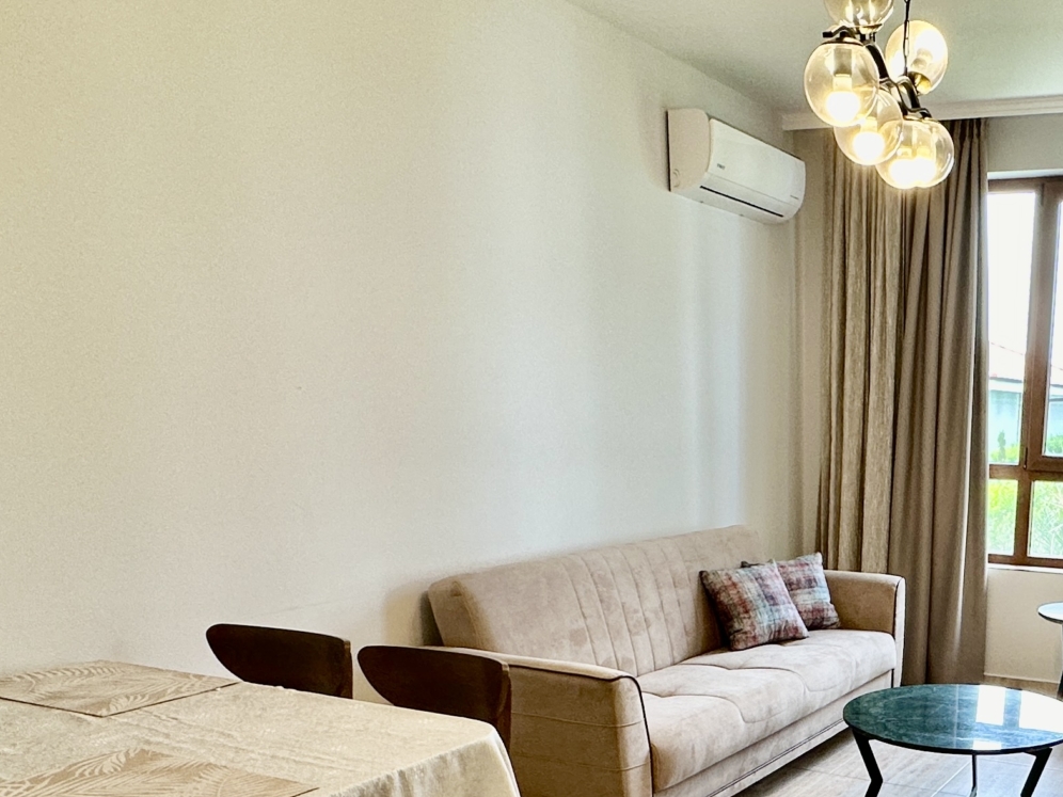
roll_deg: -1.5
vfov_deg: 36.7
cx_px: 892
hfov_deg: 47.7
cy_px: 743
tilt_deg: -17.1
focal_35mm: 36
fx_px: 1106
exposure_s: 1/100
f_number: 2.2
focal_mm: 2.22
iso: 100
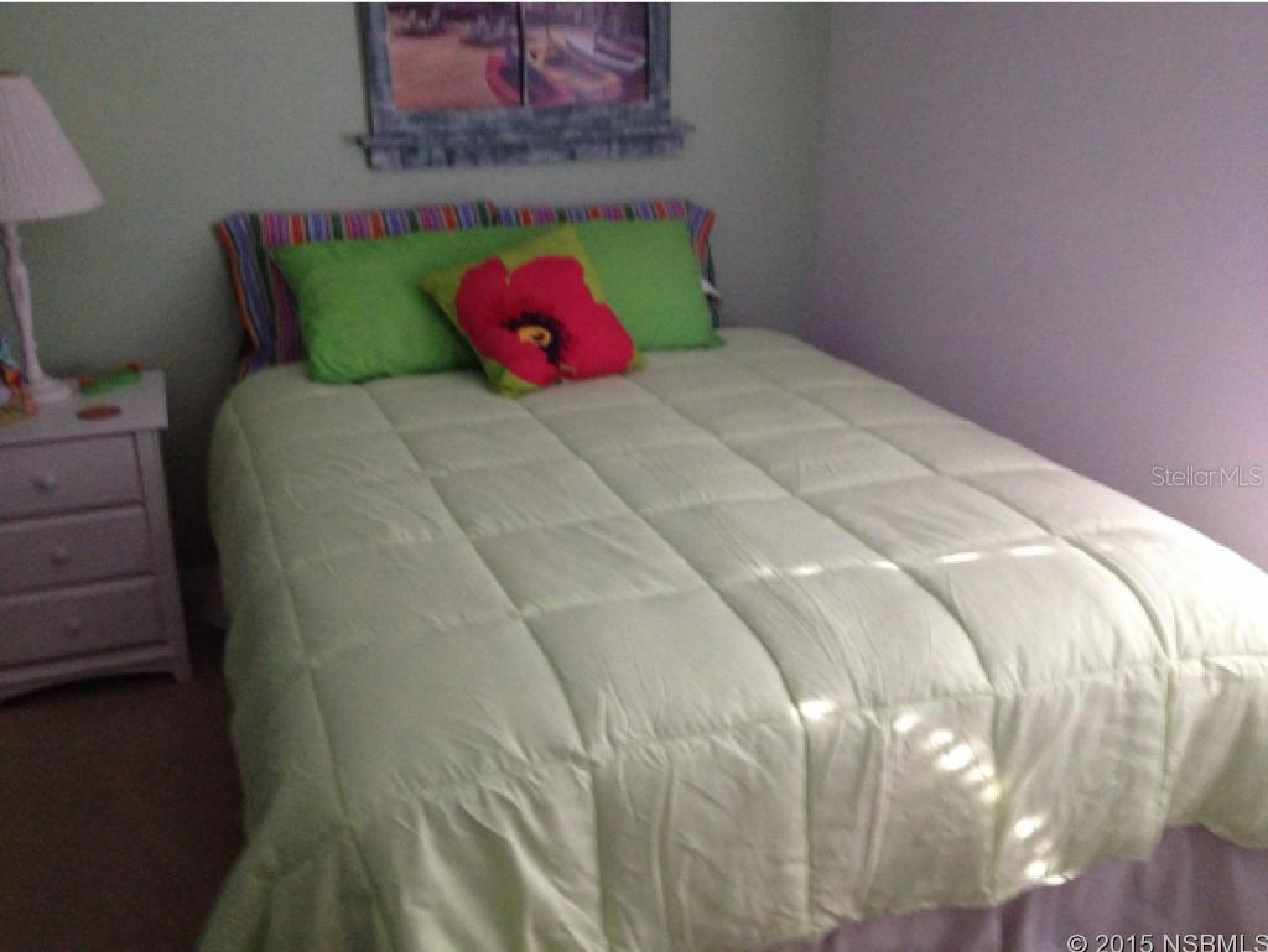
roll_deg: +0.5
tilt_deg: -24.2
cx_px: 634
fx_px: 1283
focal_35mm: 35
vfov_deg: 40.7
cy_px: 476
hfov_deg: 52.6
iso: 400
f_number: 2.4
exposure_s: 1/15
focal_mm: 4.28
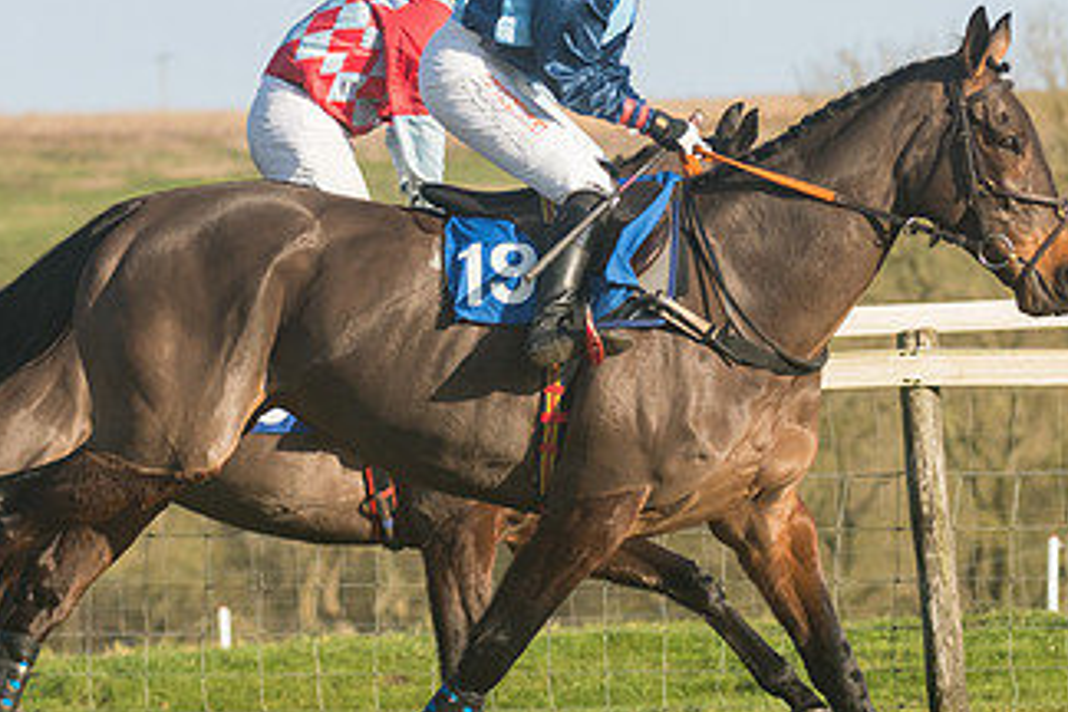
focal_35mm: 415
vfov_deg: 3.3
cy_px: 310
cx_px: 577
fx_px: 12311
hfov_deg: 5.0
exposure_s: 1/4000
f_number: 5
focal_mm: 155
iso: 400
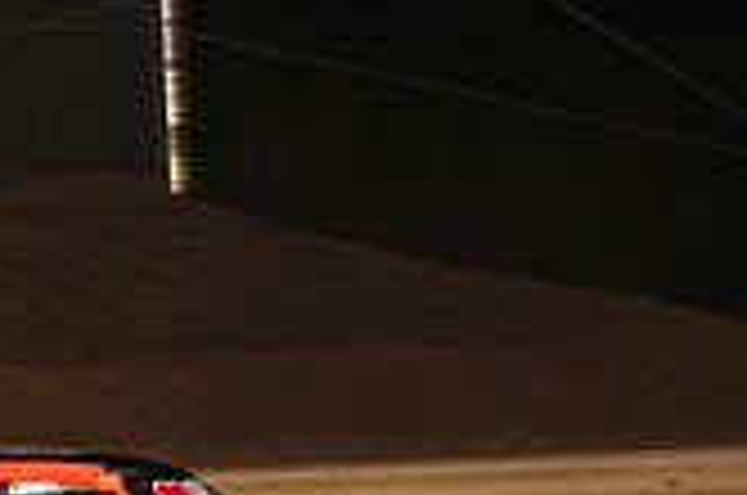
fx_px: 7601
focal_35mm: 367
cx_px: -252
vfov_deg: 3.7
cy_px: 580
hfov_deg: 5.6
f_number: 6.3
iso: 800
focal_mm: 105
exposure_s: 1/250
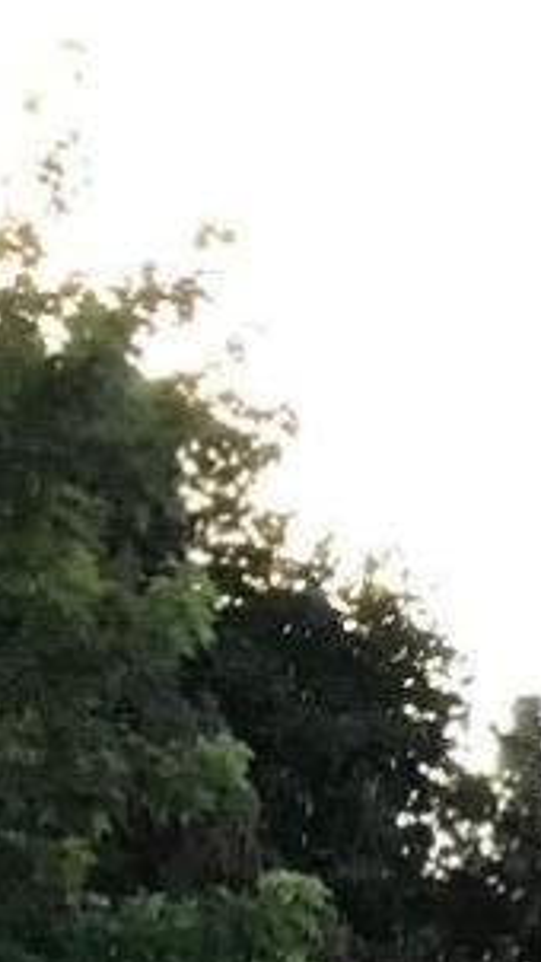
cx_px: 3128
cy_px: 2274
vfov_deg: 9.5
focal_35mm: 202
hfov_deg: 4.6
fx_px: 5149
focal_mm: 3.99
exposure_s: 1/383
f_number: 1.8
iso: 20
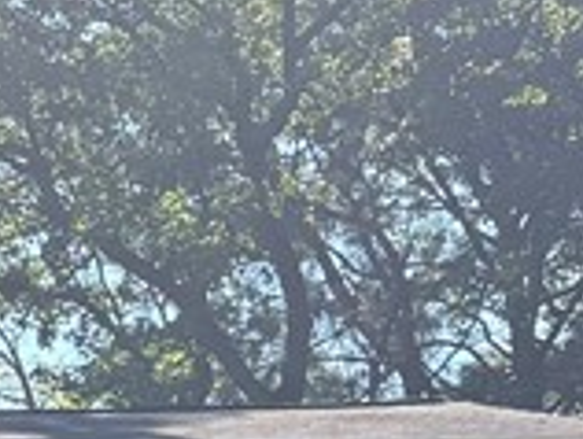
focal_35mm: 168
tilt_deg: +8.8
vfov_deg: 8.3
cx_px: -790
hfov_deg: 10.3
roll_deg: -0.7
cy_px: 985
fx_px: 2834
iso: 64
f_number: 1.6
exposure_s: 1/1953
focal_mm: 5.96
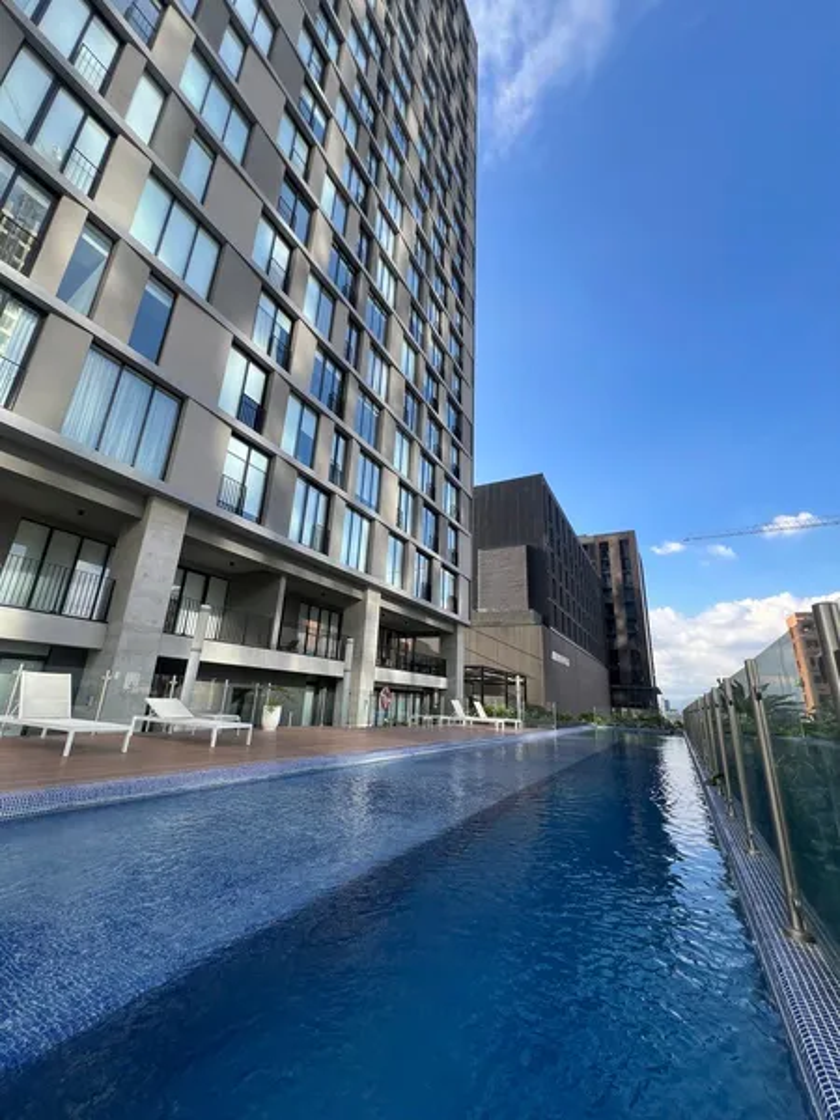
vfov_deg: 106.2
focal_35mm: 13
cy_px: 560
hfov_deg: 89.9
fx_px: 421
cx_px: 420
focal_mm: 1.57
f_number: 1.8
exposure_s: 1/451
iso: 32
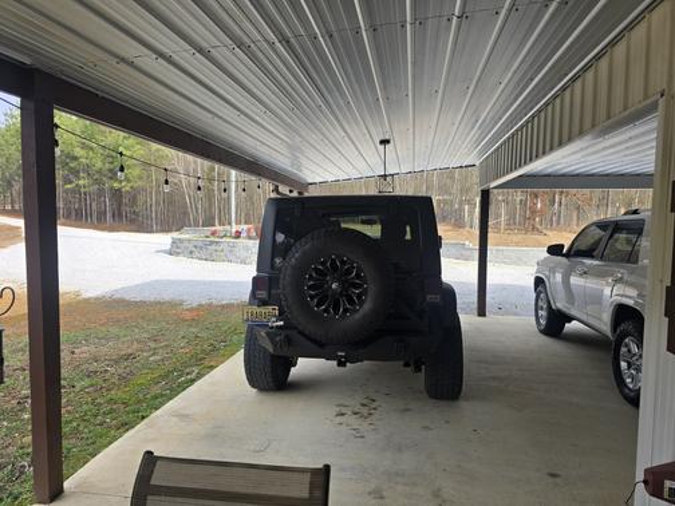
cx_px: 338
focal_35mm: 23
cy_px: 253
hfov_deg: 73.9
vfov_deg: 58.9
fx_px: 448
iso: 12
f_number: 1.7
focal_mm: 6.3
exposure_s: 1/237
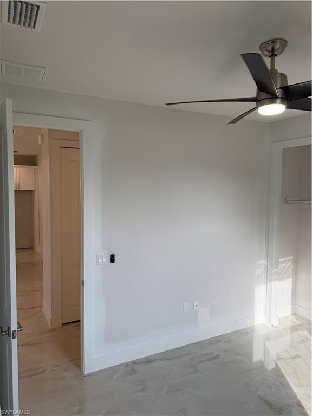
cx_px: 156
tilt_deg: -4.1
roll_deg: -1.4
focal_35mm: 24
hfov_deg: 56.8
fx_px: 288
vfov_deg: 71.6
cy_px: 208
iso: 80
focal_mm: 6.76
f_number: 1.78
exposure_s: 1/231
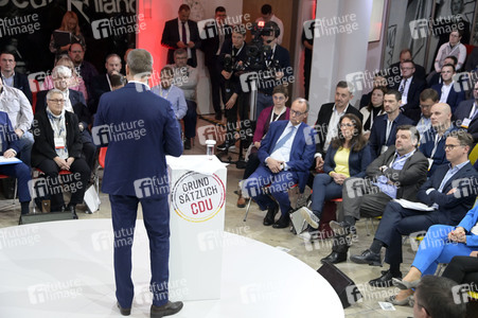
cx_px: 239
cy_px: 159
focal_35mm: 62
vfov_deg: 21.9
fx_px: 823
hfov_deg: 32.4
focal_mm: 62
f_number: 4.8
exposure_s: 1/800
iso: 8000
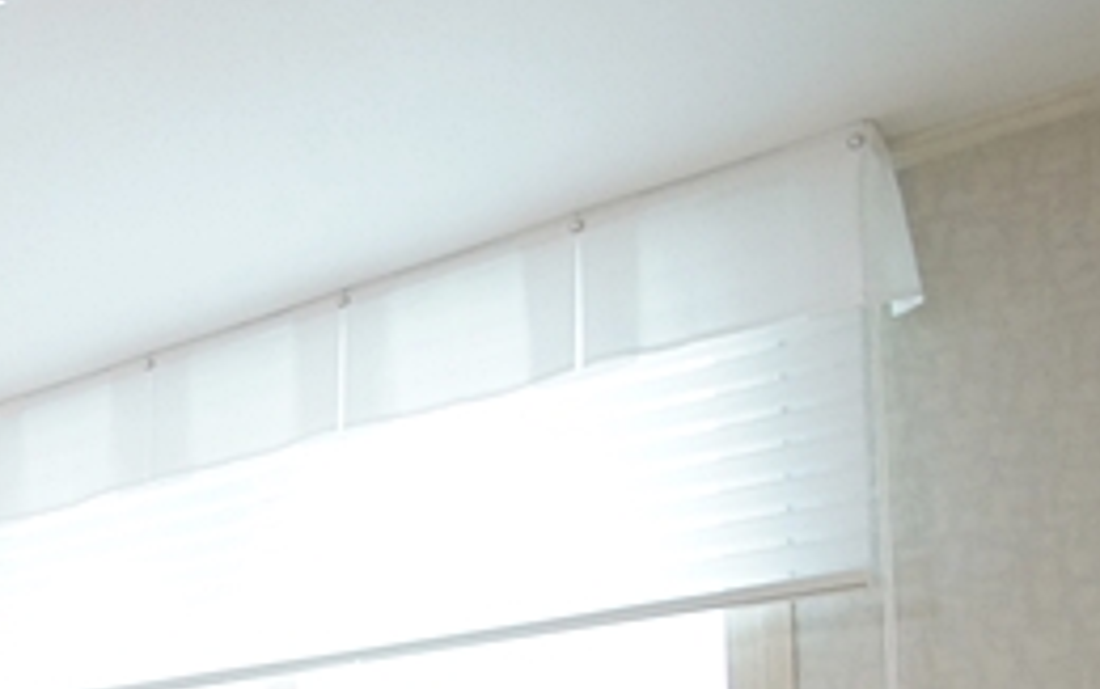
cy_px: 875
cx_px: -288
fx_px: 1410
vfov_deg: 24.3
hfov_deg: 33.0
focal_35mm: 47
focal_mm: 10
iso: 800
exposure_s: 1/125
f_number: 3.5
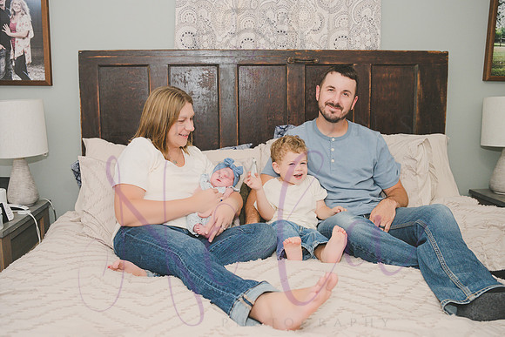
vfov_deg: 41.7
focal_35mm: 32
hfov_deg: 59.5
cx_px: 252
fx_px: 442
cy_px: 168
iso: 800
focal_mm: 31.5
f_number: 4
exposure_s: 1/320
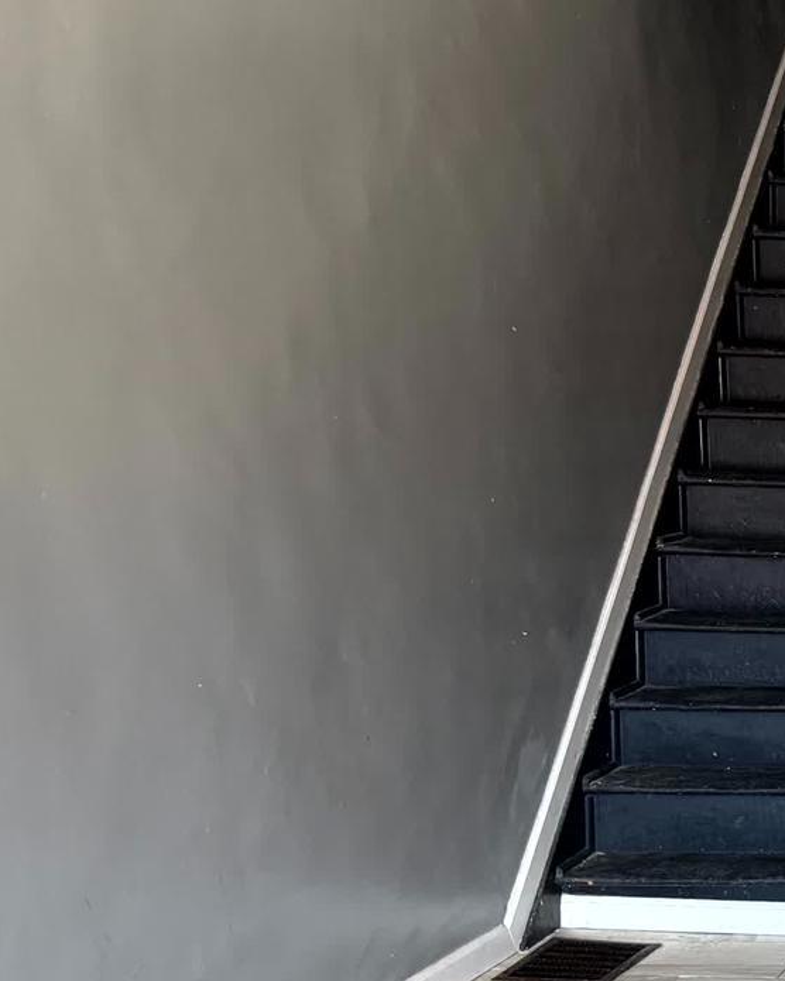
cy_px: 653
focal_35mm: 69
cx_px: 1331
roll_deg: -0.5
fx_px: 2004
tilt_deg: -7.5
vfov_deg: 27.4
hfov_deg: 18.4
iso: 200
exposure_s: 1/63
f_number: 1.78
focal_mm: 6.76
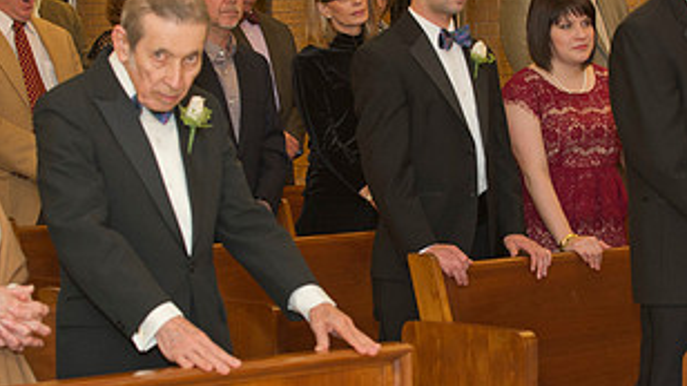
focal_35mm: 138
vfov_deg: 8.8
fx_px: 2513
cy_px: 199
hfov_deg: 15.6
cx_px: 413
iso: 1600
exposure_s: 1/80
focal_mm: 70
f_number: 5
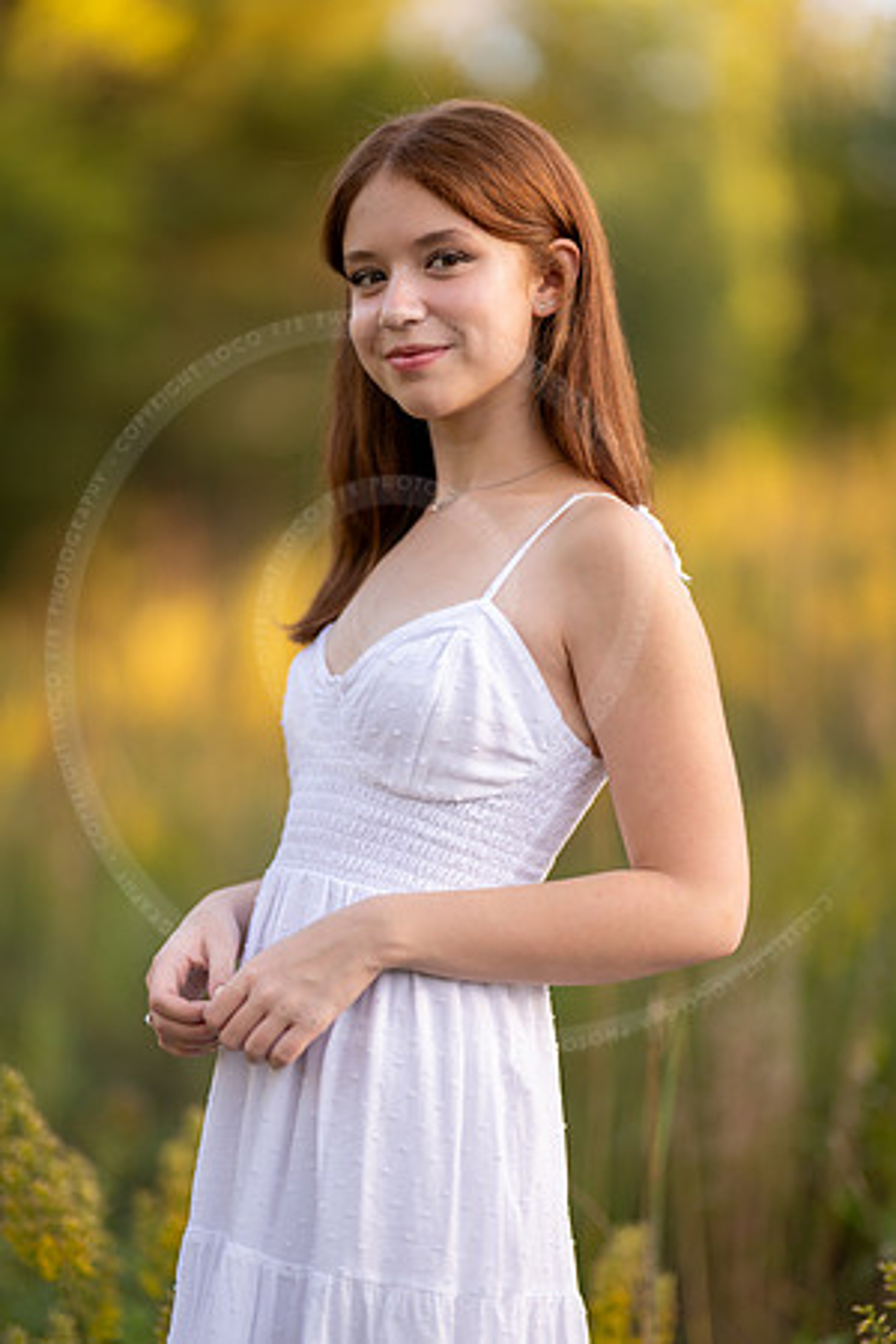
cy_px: 672
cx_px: 448
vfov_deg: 23.9
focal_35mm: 85
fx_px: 3173
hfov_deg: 16.1
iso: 100
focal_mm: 85
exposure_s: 1/1000
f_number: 1.2
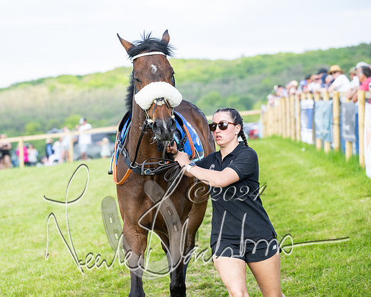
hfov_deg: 15.5
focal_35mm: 124
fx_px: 1360
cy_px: 149
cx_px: 148
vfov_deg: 12.4
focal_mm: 110
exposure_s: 1/1000
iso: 400
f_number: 4
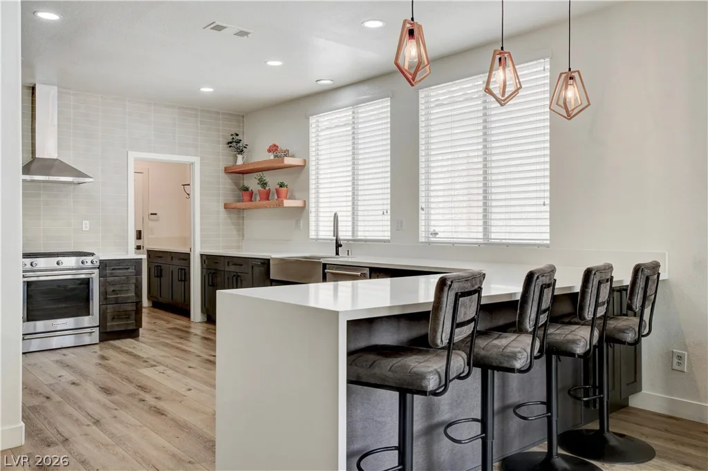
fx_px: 590
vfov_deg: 43.6
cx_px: 354
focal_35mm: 30
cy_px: 236
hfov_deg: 61.9
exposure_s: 1/125
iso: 400
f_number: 9
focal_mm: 20
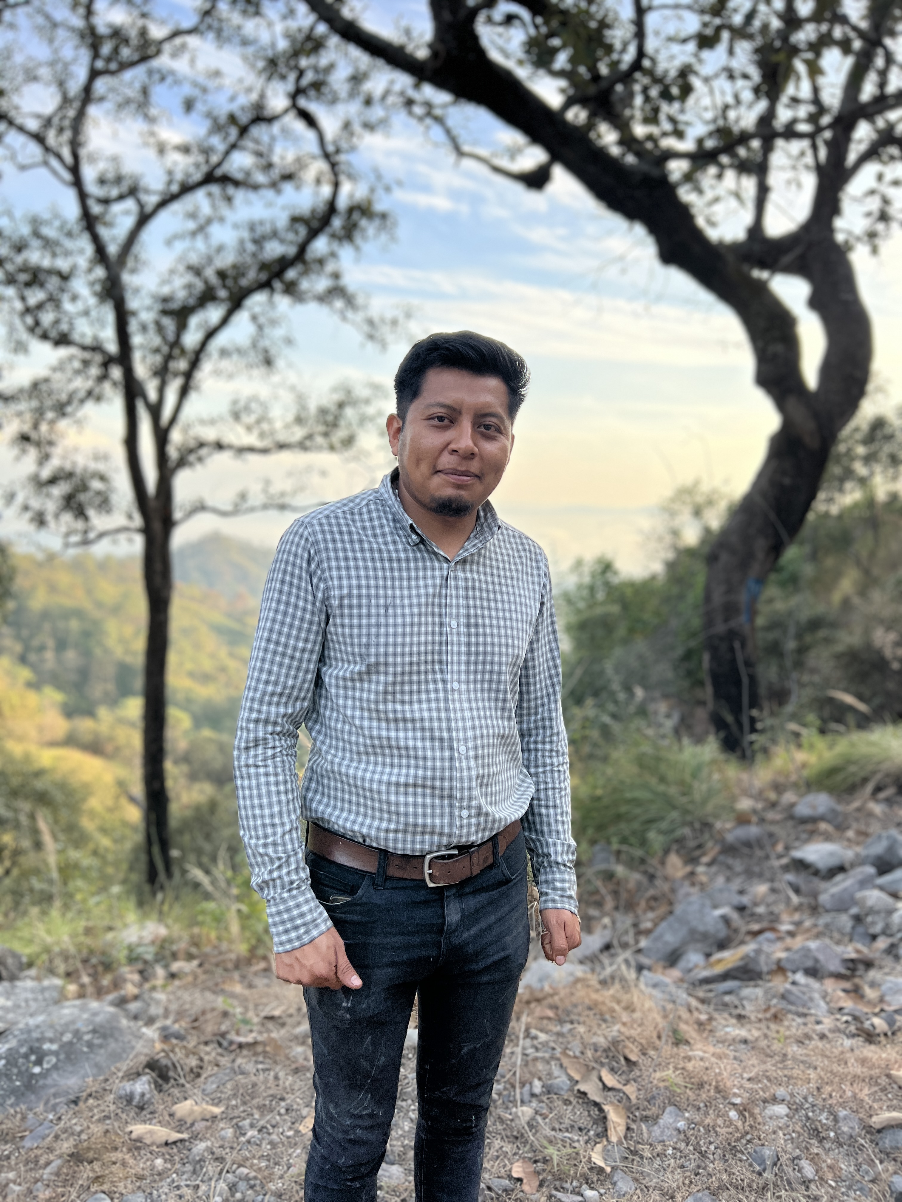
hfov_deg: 53.1
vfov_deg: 67.3
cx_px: 451
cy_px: 601
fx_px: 903
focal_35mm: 26
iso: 50
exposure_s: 1/700
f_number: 1.5
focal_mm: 5.7
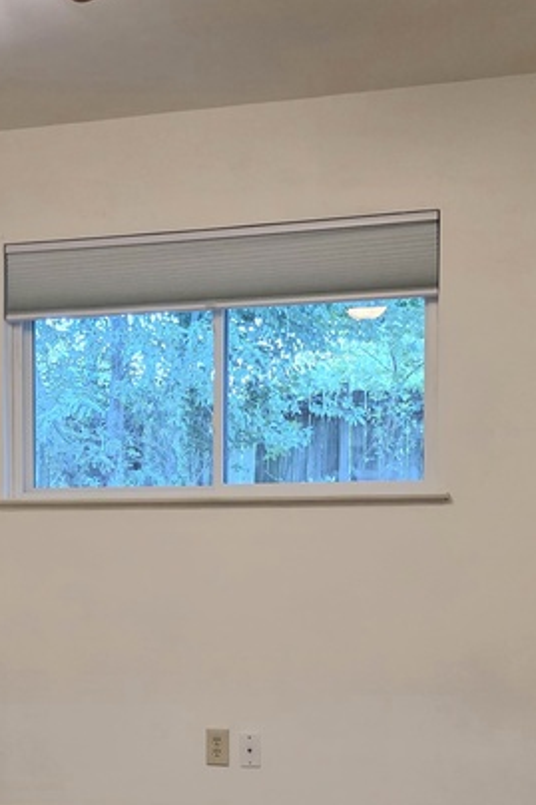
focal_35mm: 64
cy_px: 558
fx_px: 1430
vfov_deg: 31.1
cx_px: 179
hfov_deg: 21.1
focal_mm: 6.3
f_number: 1.7
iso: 640
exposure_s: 1/120
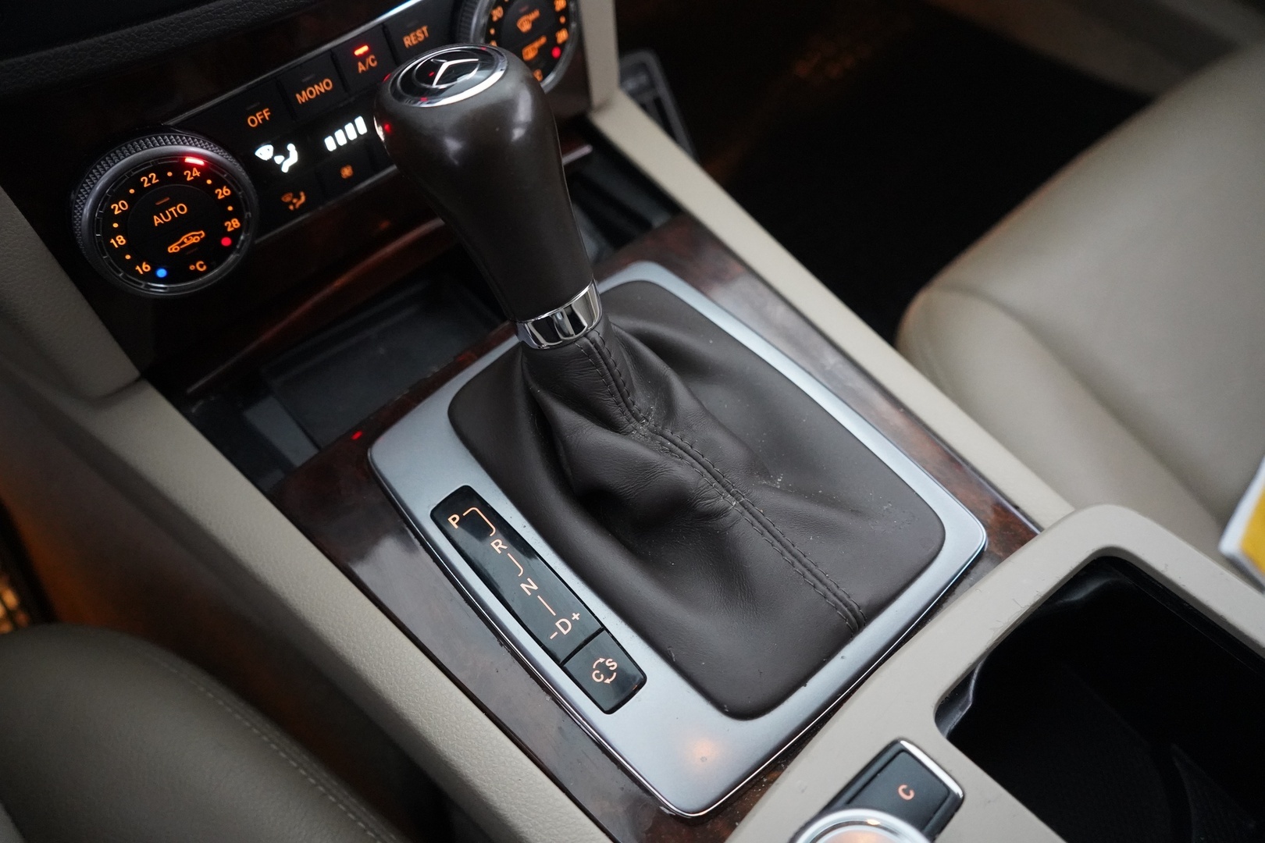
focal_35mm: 28
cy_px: 422
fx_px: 984
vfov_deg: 46.4
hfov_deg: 65.5
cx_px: 632
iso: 12800
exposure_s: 1/60
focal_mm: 28
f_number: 4
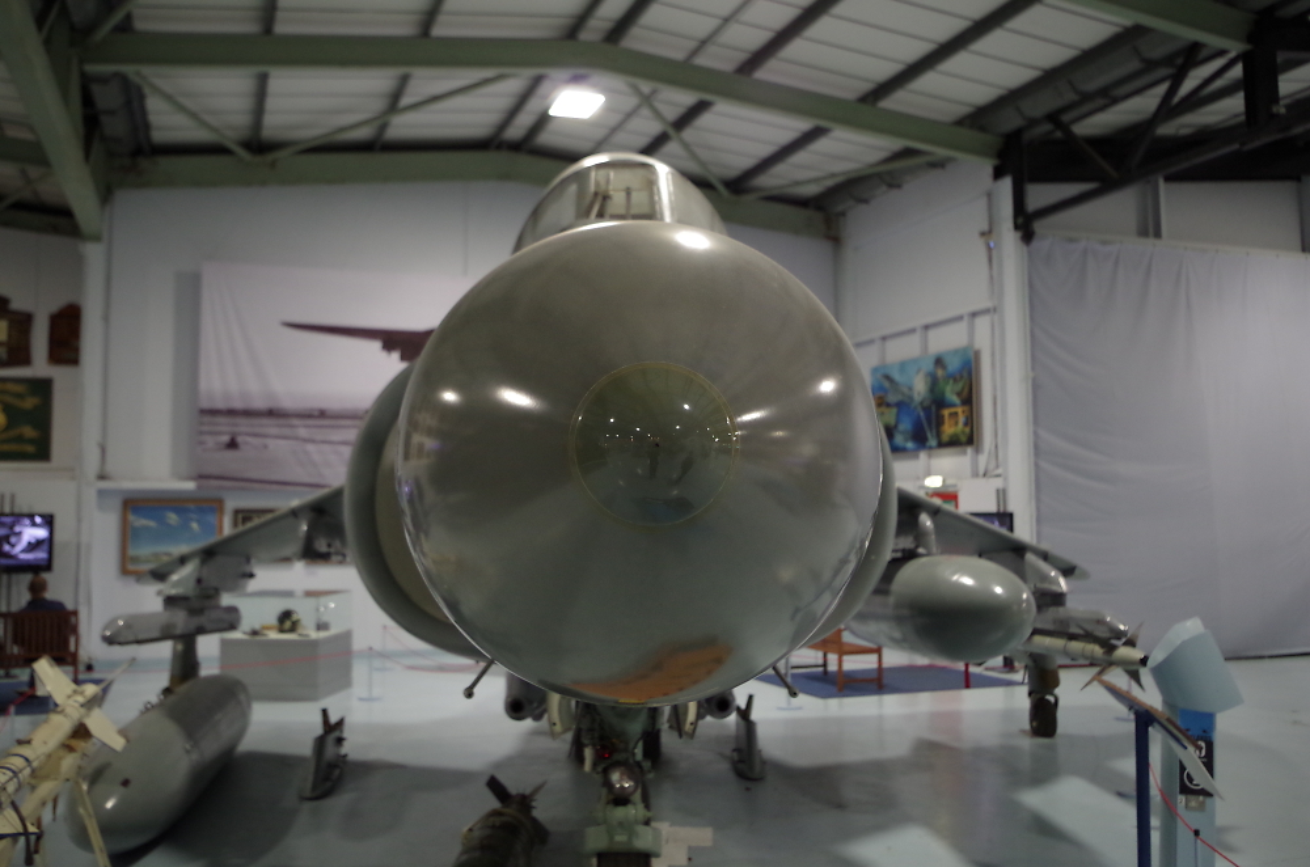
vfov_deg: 38.7
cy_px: 434
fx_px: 1234
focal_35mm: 34
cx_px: 655
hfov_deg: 55.9
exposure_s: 1/50
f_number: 4
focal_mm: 23.13
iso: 1600
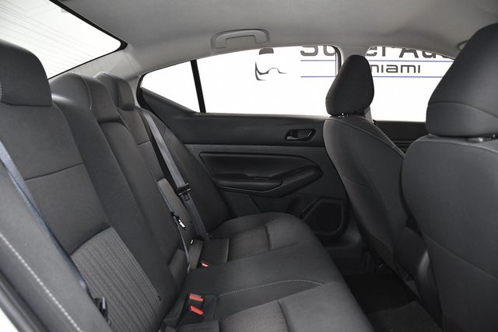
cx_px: 249
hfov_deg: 67.4
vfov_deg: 48.0
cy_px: 166
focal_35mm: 27
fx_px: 374
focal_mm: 18
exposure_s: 1/200
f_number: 4.5
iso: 2500
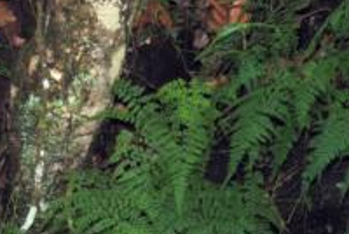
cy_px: 150
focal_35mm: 180
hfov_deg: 11.2
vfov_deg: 7.7
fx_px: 1748
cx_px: 419
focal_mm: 40
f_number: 8
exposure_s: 1/60
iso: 200
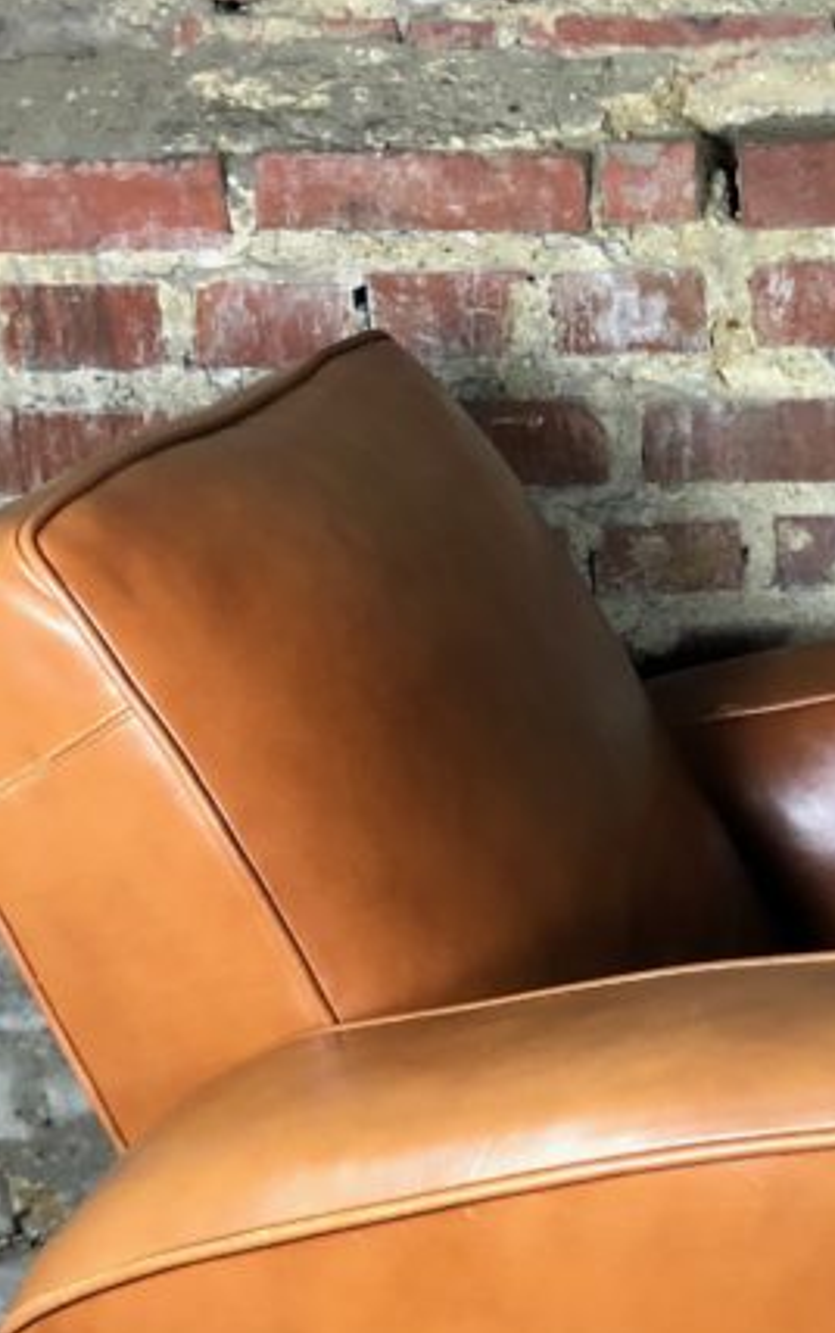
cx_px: 944
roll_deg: +0.0
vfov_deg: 28.6
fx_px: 2582
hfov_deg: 17.7
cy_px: 978
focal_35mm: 71
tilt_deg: -22.2
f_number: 1.8
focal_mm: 4
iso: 80
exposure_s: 1/17
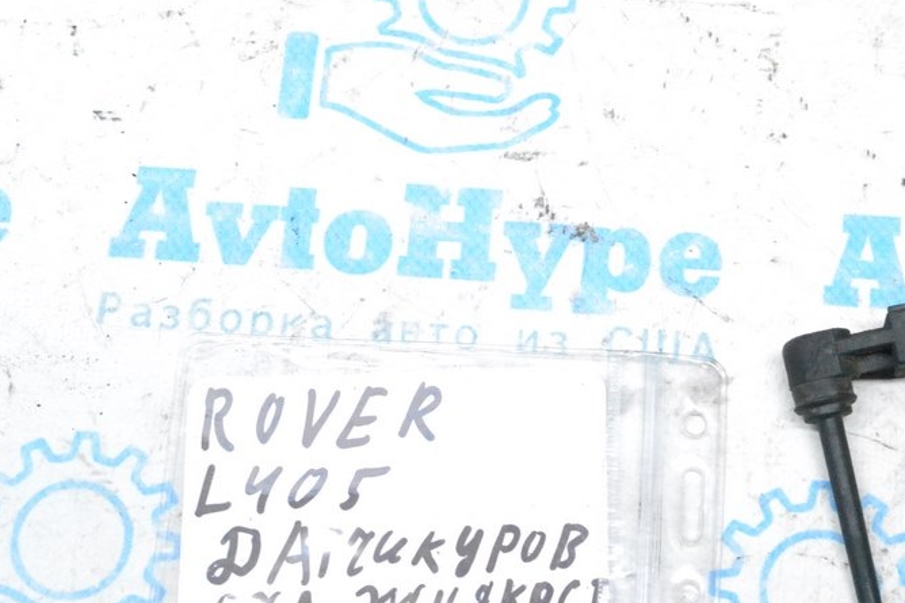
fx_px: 1734
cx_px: 677
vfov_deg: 19.7
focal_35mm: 69
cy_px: 380
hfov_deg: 28.8
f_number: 10
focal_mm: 30
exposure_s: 1/125
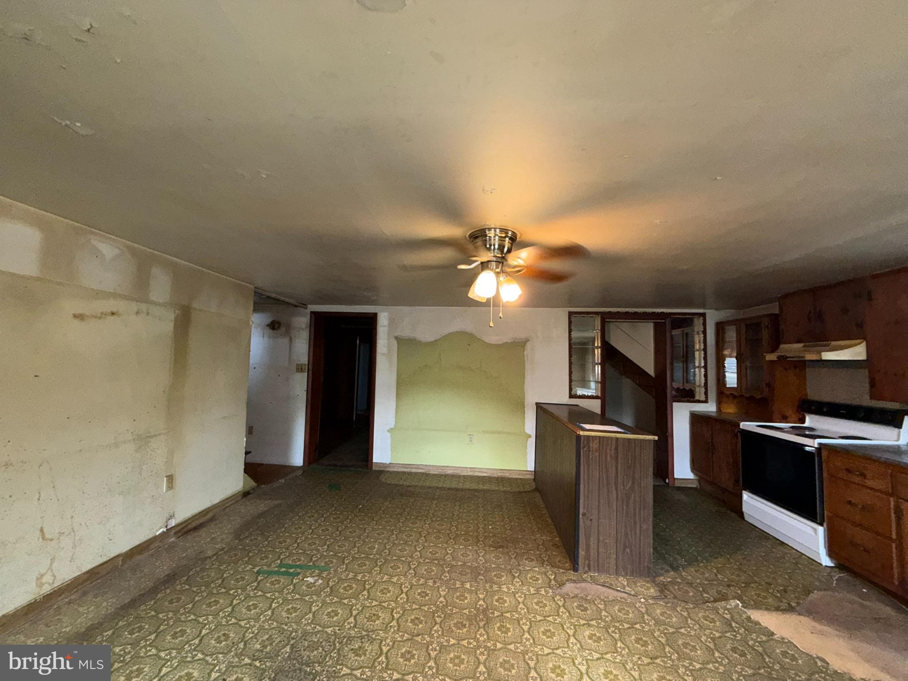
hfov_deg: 102.1
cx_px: 454
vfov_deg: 85.7
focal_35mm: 14
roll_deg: -1.1
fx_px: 367
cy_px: 340
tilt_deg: +3.8
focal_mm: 2.22
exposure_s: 1/60
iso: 125
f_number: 2.2
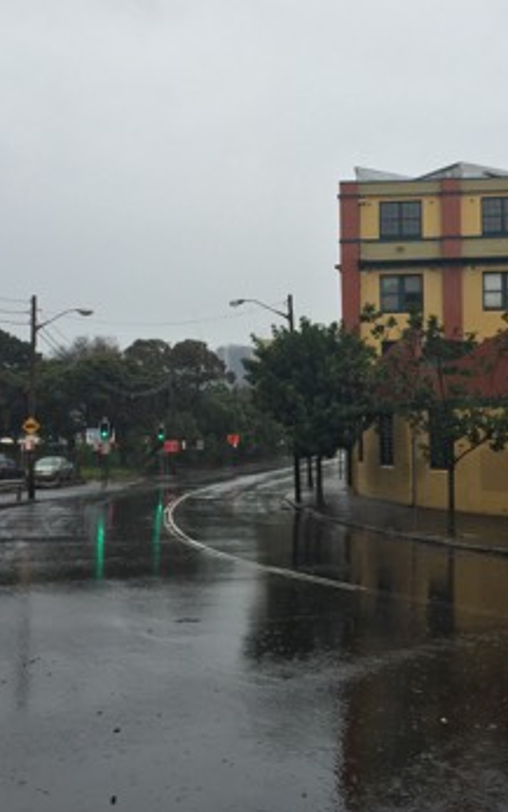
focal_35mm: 46
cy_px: 400
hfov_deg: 27.8
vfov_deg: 43.5
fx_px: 1019
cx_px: 342
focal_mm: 4.15
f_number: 2.2
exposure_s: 1/434
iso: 32
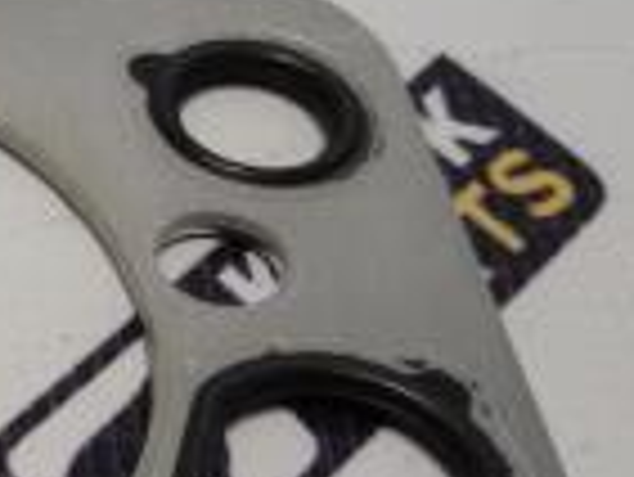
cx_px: -432
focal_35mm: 119
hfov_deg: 14.8
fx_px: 2181
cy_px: 484
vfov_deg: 12.3
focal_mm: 2.93
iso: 50
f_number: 2.4
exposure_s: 1/50
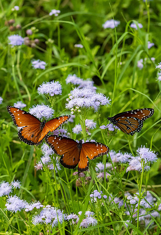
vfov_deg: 6.7
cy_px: 141
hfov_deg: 4.6
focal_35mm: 306
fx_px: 2013
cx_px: 32
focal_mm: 150
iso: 3200
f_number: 7.1
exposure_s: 1/2000
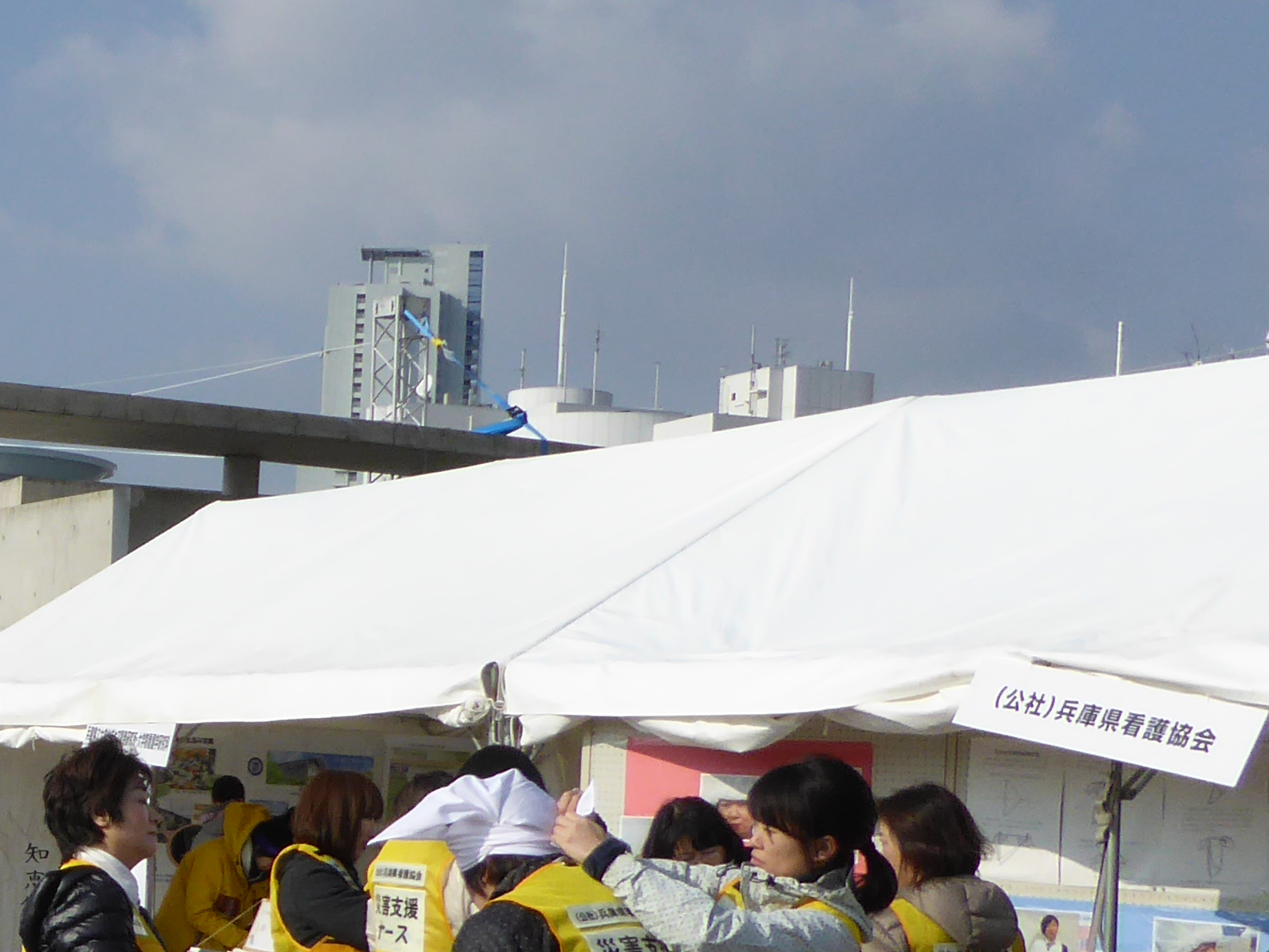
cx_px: -433
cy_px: 726
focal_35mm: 77
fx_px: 2822
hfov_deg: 22.4
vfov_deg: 19.0
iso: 100
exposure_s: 1/2000
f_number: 3.3
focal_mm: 4.3
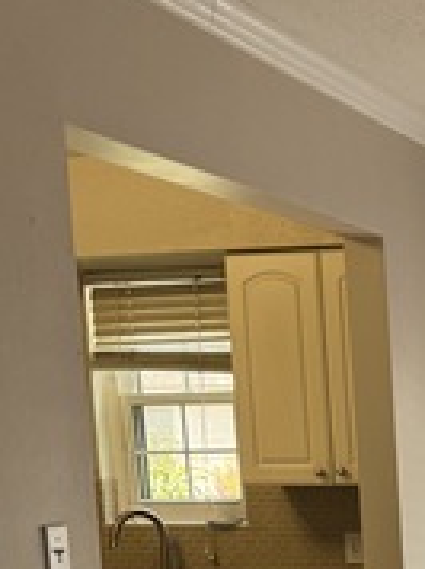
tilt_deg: -11.2
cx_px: 645
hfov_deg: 15.1
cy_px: 746
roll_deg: +1.3
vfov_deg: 20.0
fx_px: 1477
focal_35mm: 90
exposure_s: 1/121
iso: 125
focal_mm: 6.76
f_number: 1.78
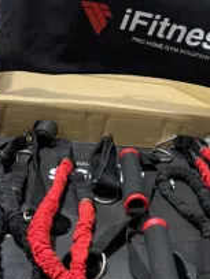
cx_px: 141
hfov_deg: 28.4
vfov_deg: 37.4
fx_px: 413
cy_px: 120
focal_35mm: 51
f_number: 1.5
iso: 400
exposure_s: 1/40
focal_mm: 5.7
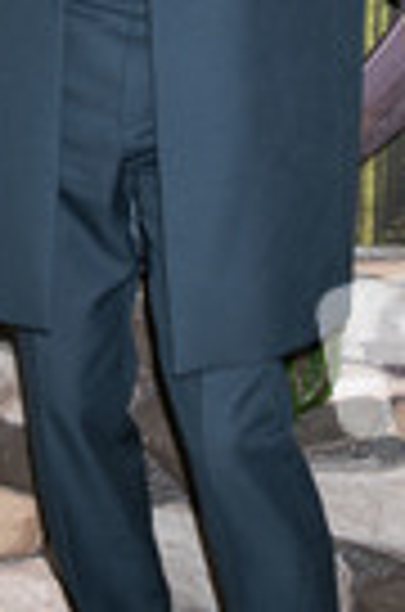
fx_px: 1696
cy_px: 108
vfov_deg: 20.2
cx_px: 140
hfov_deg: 13.6
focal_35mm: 100
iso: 400
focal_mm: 34
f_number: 6.3
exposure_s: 1/200
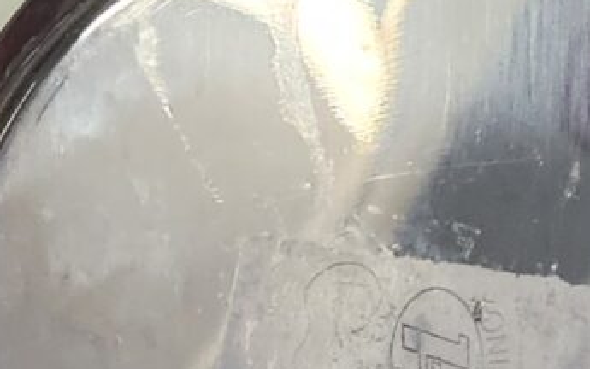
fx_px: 2912
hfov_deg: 11.5
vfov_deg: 6.9
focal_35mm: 181
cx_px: 171
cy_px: 815
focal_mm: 5.4
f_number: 1.8
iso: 160
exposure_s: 1/120
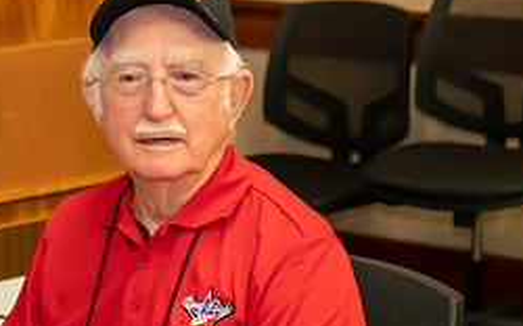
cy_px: 307
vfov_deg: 9.5
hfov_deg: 15.1
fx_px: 1952
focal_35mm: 137
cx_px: 90
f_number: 5.6
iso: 11400
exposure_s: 1/160
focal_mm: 58
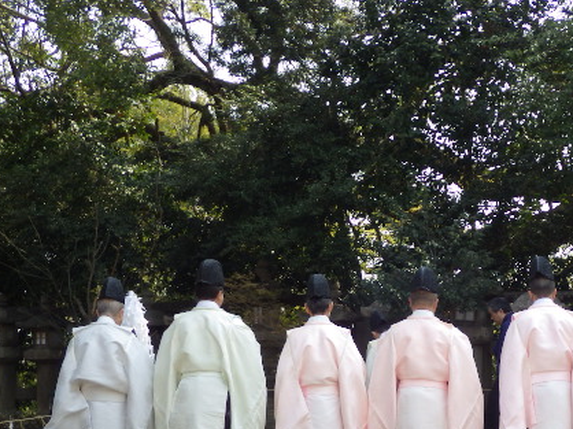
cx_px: 400
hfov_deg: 26.8
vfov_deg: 20.3
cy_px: 325
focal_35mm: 72
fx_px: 1191
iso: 125
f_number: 4.2
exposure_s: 1/250
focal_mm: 8.4
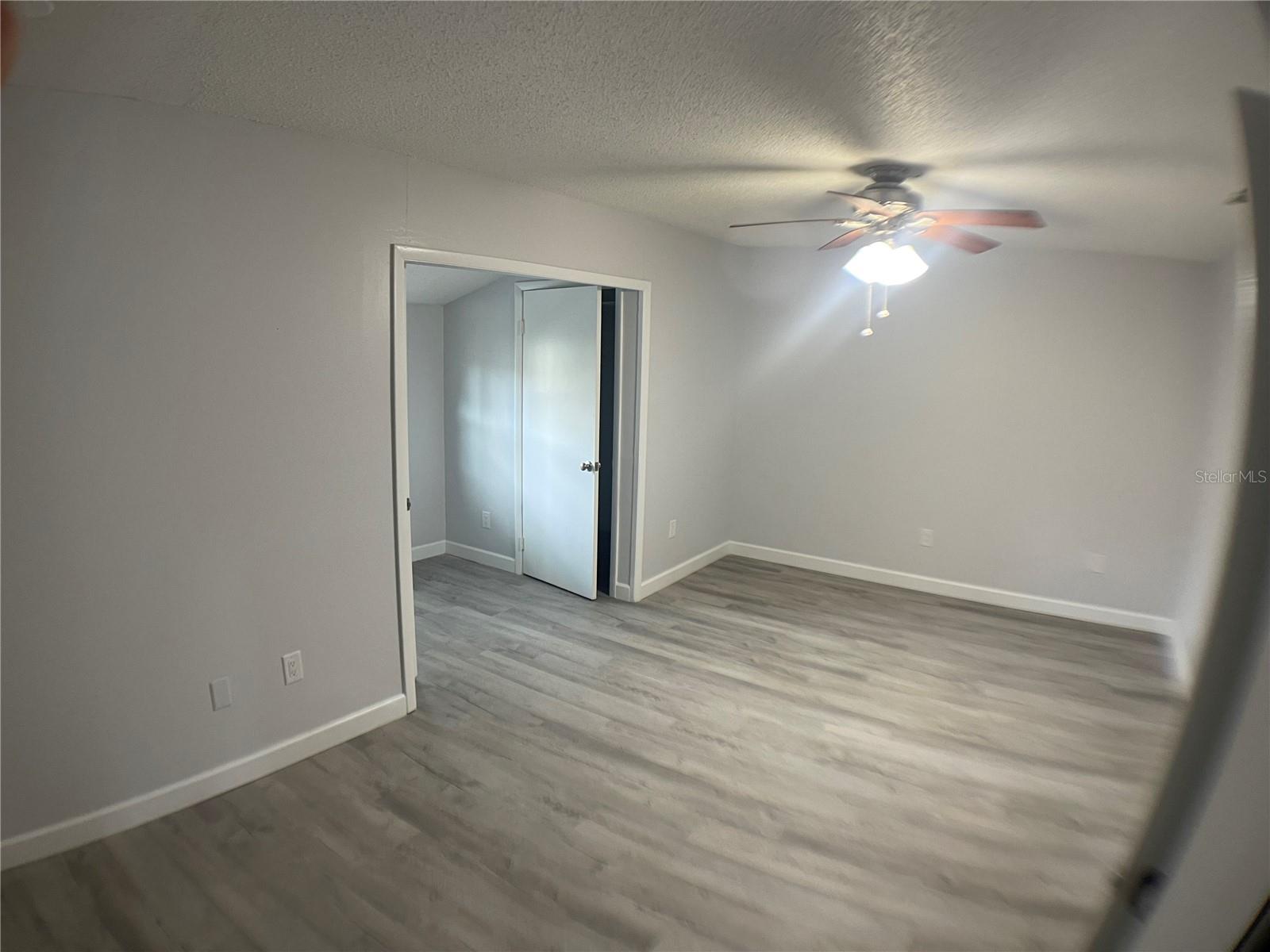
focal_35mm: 25
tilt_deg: -10.7
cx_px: 635
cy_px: 476
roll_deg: -1.4
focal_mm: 5.1
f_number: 1.6
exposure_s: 1/60
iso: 125
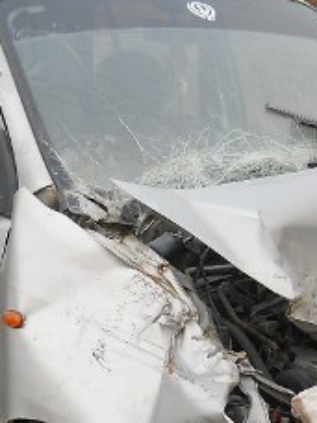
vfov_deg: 17.0
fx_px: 1404
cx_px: 219
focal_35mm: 115
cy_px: 352
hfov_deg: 12.9
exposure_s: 1/80
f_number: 3.1
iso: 80
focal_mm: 6.72
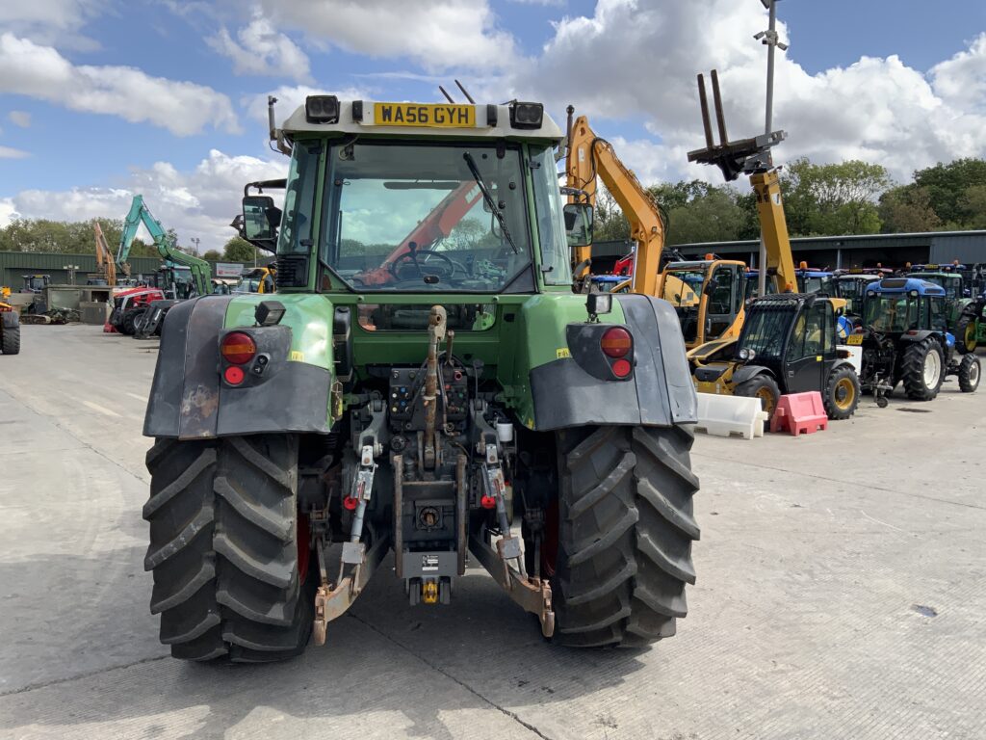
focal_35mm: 29
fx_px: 826
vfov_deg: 48.2
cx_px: 493
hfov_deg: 61.7
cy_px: 370
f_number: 1.8
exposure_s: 1/1250
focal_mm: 3
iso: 16
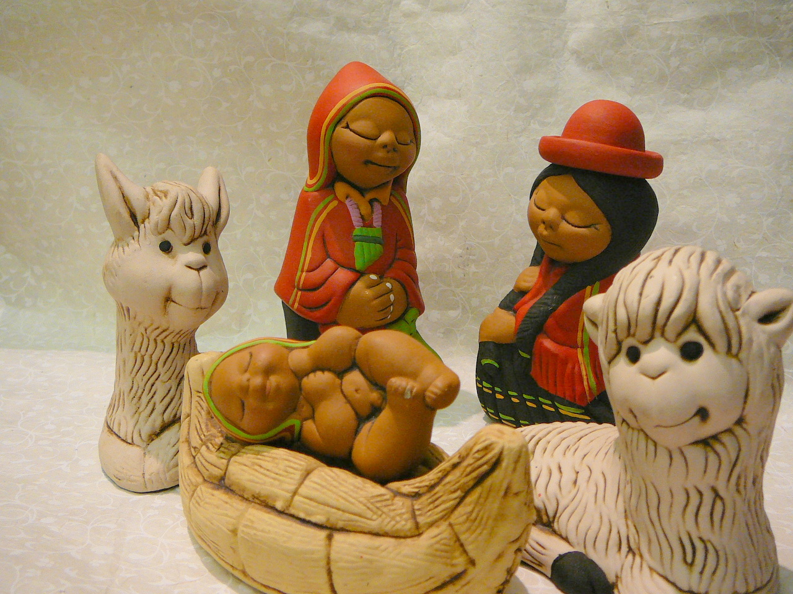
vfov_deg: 40.7
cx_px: 396
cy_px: 297
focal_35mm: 35
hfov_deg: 52.6
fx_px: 802
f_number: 2.8
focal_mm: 5.2
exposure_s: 1/25
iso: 200
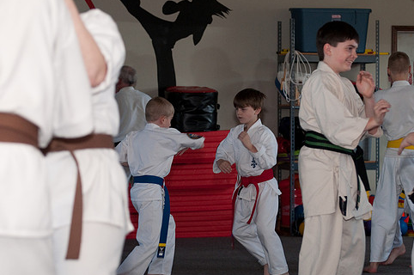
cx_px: 208
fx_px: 1971
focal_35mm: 172
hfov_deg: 12.0
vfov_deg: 8.0
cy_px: 147
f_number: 4.5
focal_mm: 95
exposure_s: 1/200
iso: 800
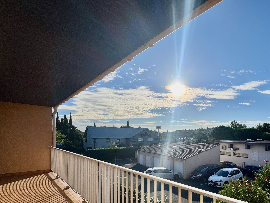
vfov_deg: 63.7
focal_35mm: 20
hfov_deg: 77.6
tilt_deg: -2.2
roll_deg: -0.5
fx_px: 156
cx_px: 191
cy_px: 141
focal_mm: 2.22
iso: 32
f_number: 2.2
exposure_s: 1/4132
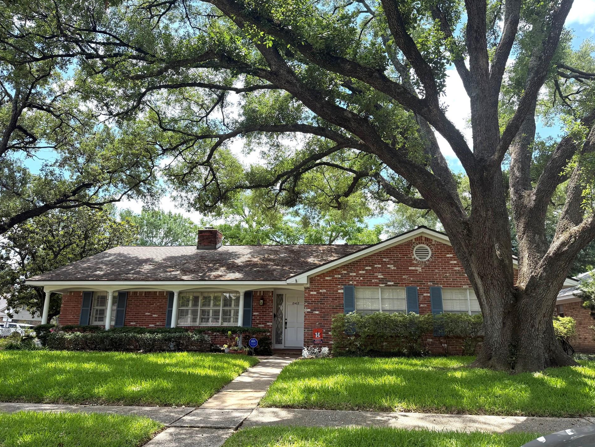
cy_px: 207
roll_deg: -1.1
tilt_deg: +12.9
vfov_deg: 53.0
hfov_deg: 67.3
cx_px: 296
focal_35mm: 26
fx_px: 447
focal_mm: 6.76
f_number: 1.78
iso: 100
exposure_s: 1/1812
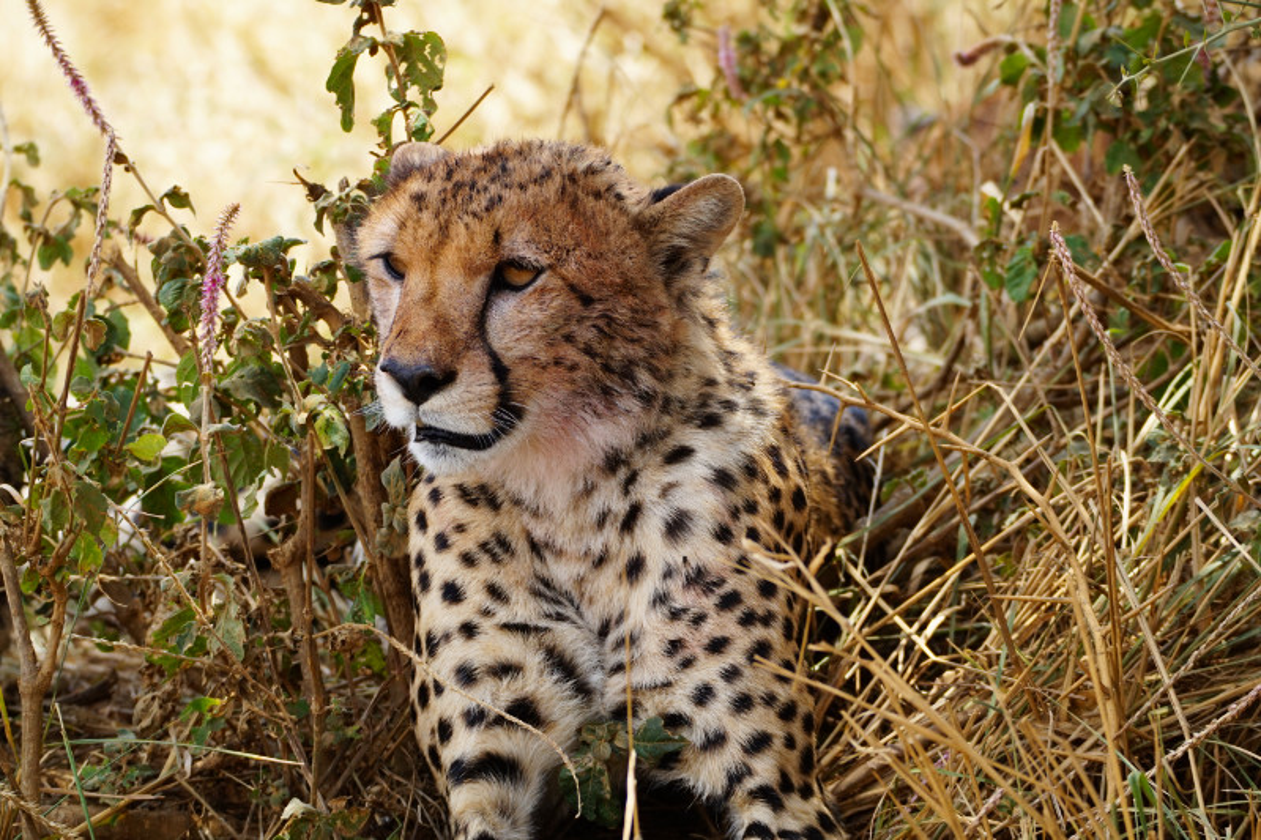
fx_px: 7354
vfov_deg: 6.5
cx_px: 630
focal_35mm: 210
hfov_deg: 9.8
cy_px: 420
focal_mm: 140
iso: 160
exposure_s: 1/250
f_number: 5
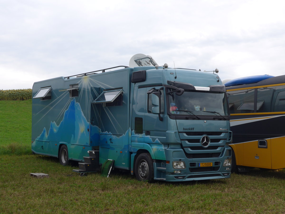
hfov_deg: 34.9
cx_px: 142
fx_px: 453
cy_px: 107
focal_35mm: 55
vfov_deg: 26.6
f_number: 3.4
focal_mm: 11.3
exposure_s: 1/250
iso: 80
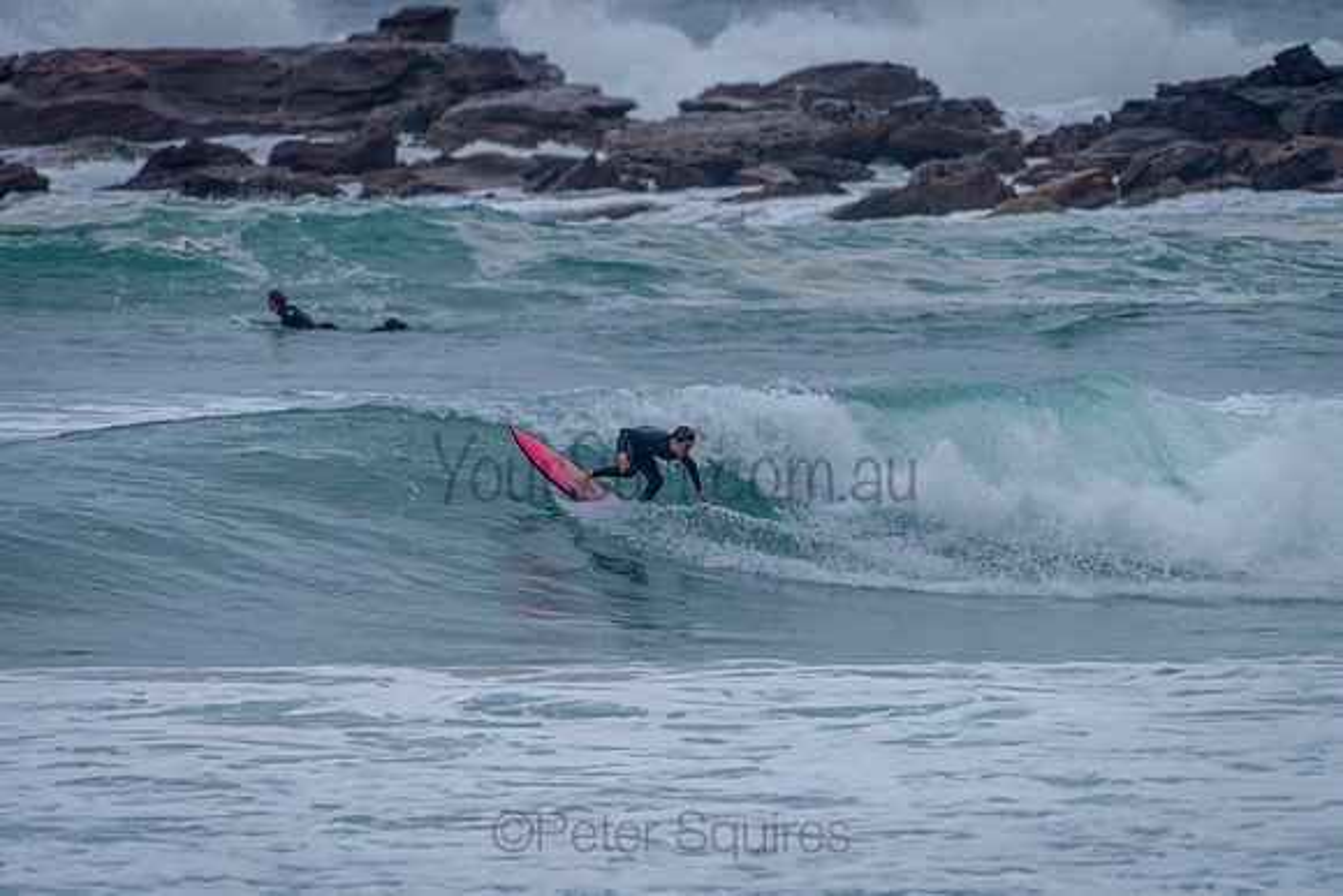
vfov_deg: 2.2
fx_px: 22855
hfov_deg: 3.4
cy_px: 448
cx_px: 672
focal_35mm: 613
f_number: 5.6
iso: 450
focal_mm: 500
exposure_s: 1/2000
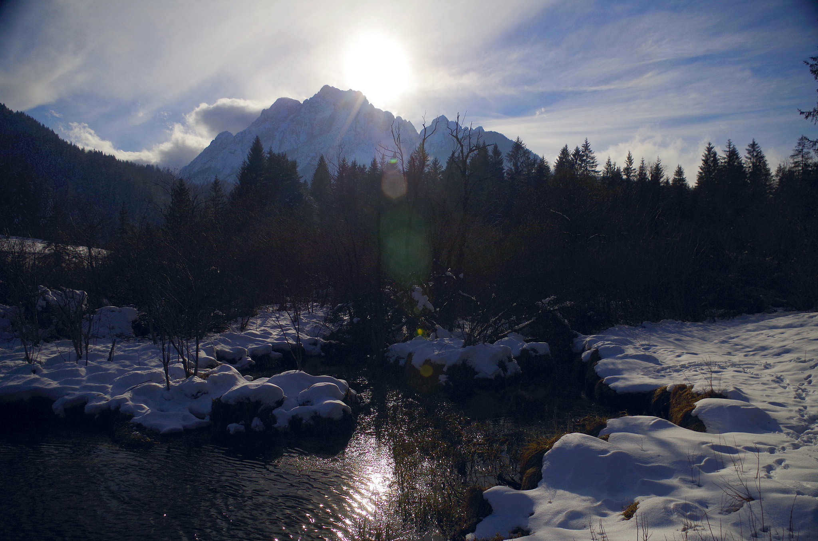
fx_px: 612
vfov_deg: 47.7
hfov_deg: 67.5
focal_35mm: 27
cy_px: 270
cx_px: 409
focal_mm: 18
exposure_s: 1/1250
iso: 200
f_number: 6.3
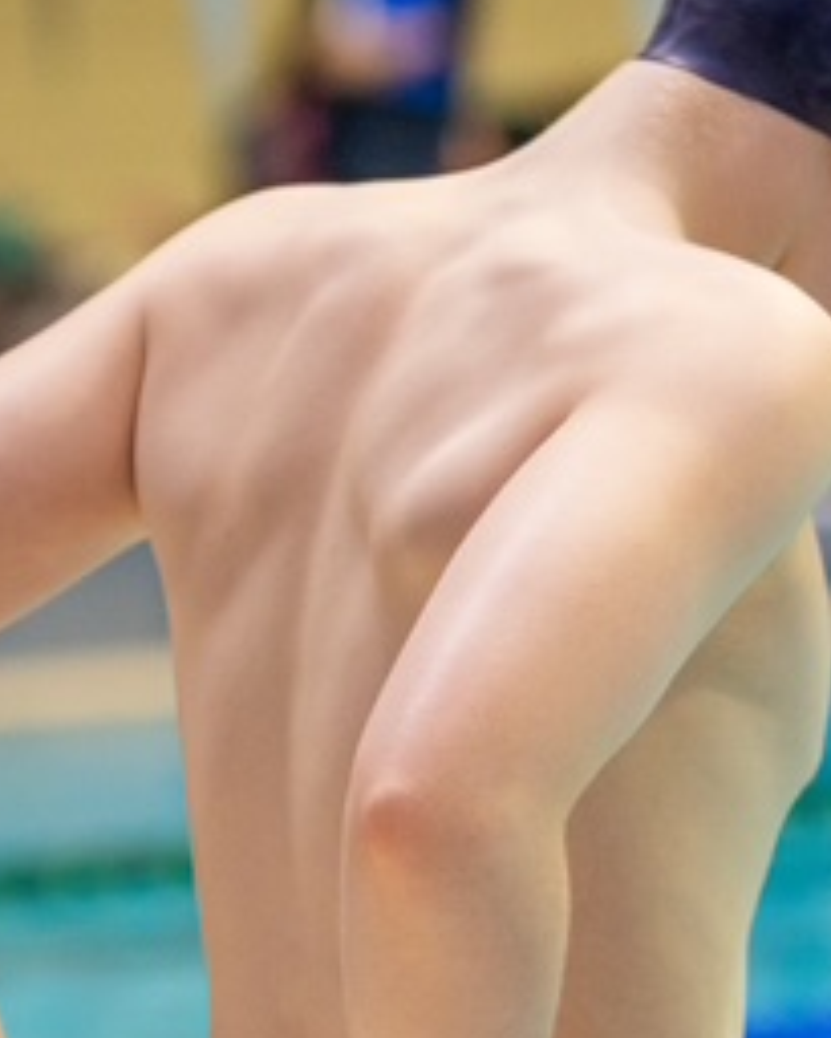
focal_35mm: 324
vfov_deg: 6.0
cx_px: 665
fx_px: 9955
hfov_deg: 4.8
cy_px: 308
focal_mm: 92
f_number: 2.8
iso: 2000
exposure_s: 1/800
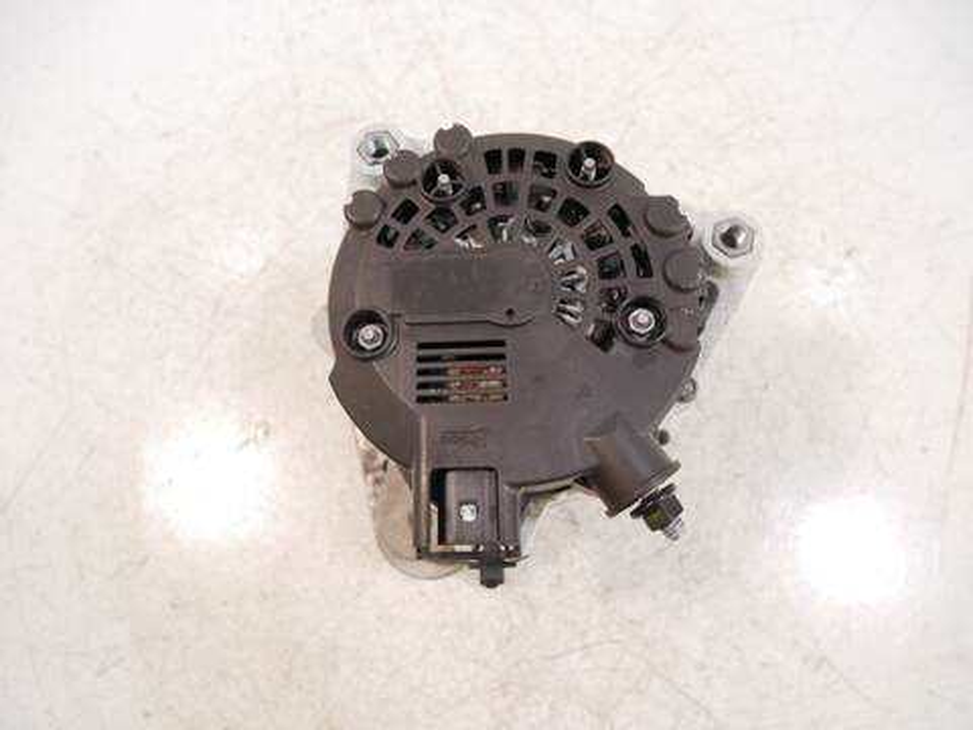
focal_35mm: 24
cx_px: 486
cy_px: 365
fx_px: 675
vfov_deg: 56.8
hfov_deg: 71.6
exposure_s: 1/60
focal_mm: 12
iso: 1000
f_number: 3.5
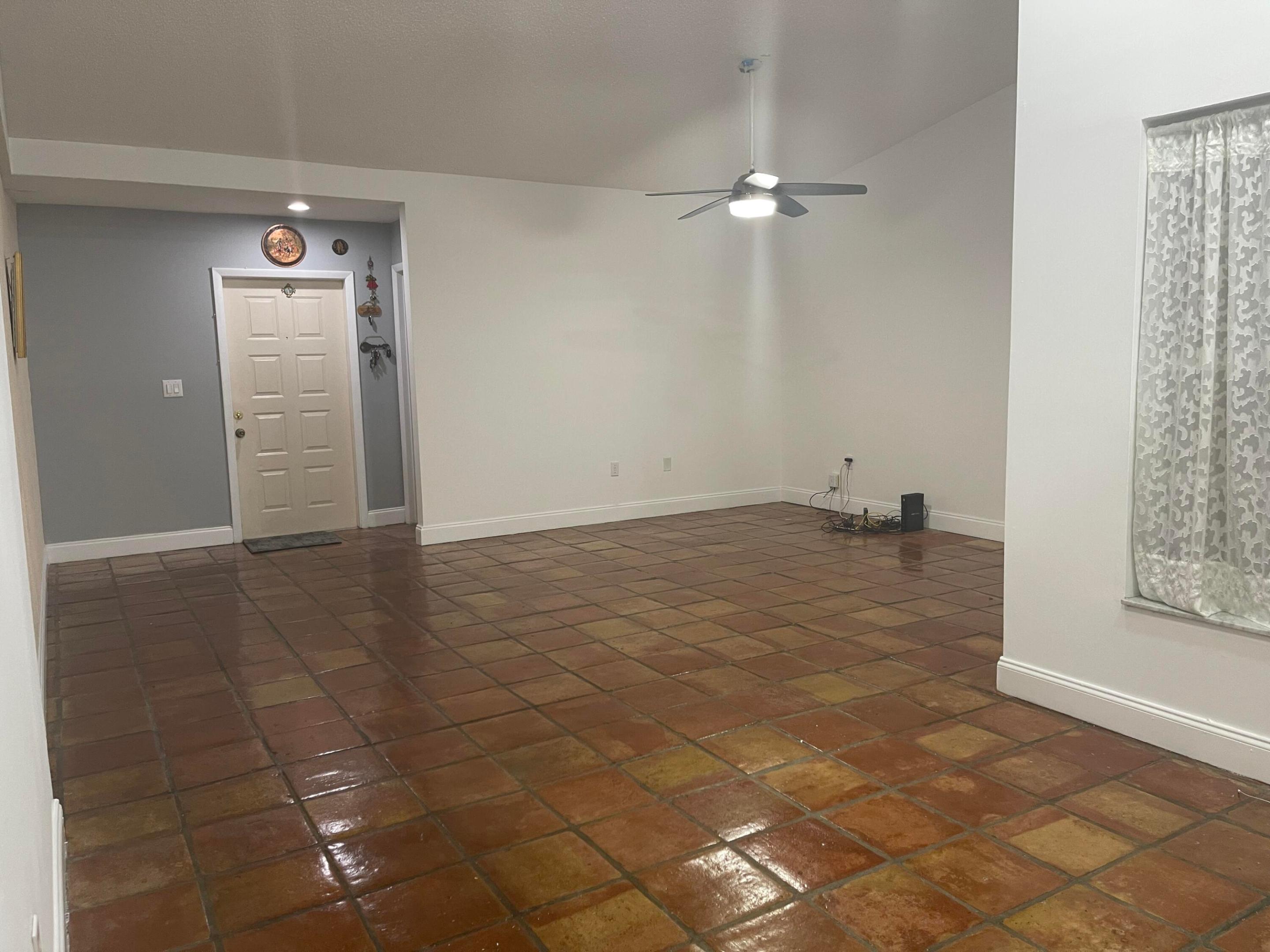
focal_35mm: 26
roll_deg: +1.1
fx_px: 954
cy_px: 476
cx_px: 635
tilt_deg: -8.1
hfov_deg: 67.3
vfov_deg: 53.1
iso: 100
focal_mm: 5.1
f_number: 1.6
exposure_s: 1/60
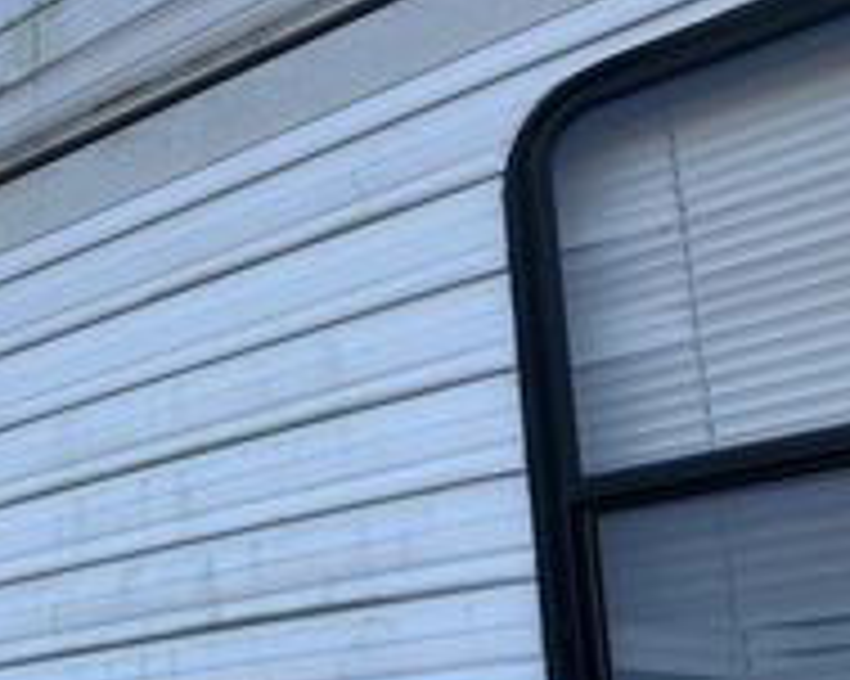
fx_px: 1509
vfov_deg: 25.2
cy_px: 486
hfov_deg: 29.6
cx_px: 27
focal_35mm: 60
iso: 25
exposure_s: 1/666
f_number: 1.8
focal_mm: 3
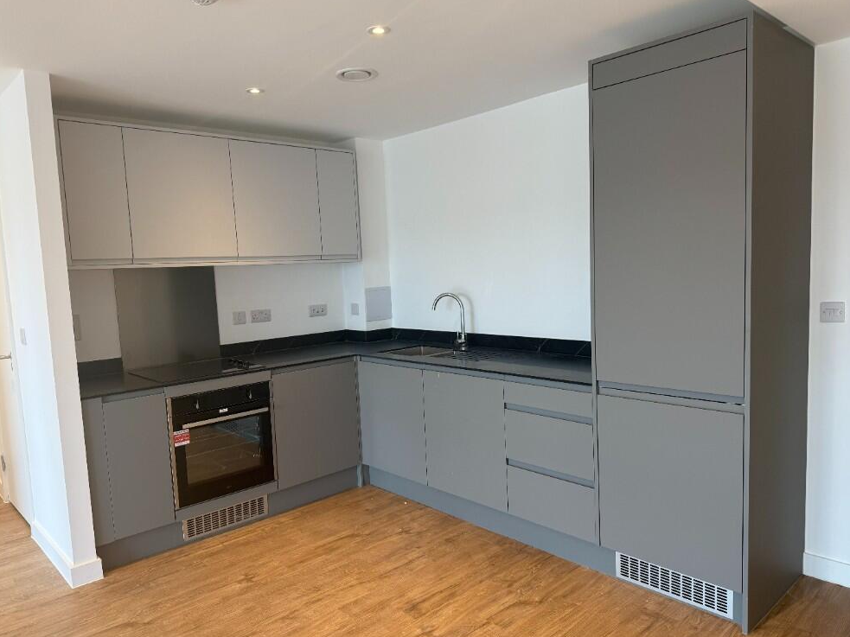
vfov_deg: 54.9
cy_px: 327
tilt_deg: -5.2
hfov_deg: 69.4
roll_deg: +2.6
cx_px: 412
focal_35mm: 25
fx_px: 614
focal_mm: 6.76
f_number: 1.78
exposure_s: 1/100
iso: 125
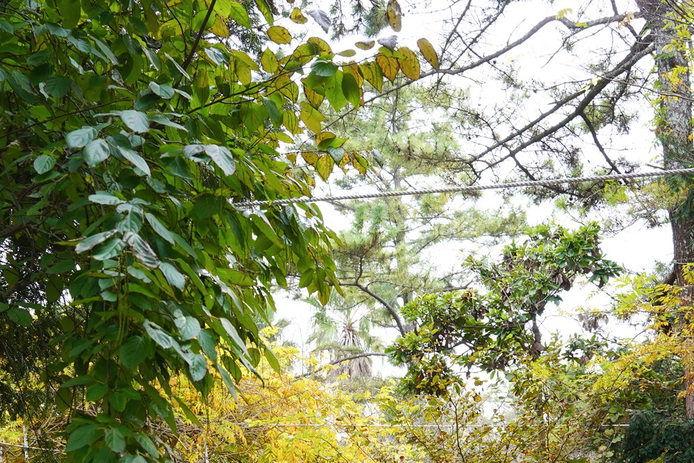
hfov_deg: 29.5
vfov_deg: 19.7
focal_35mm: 68
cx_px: 259
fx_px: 1311
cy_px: 396
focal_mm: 35
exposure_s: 1/100
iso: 400
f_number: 8
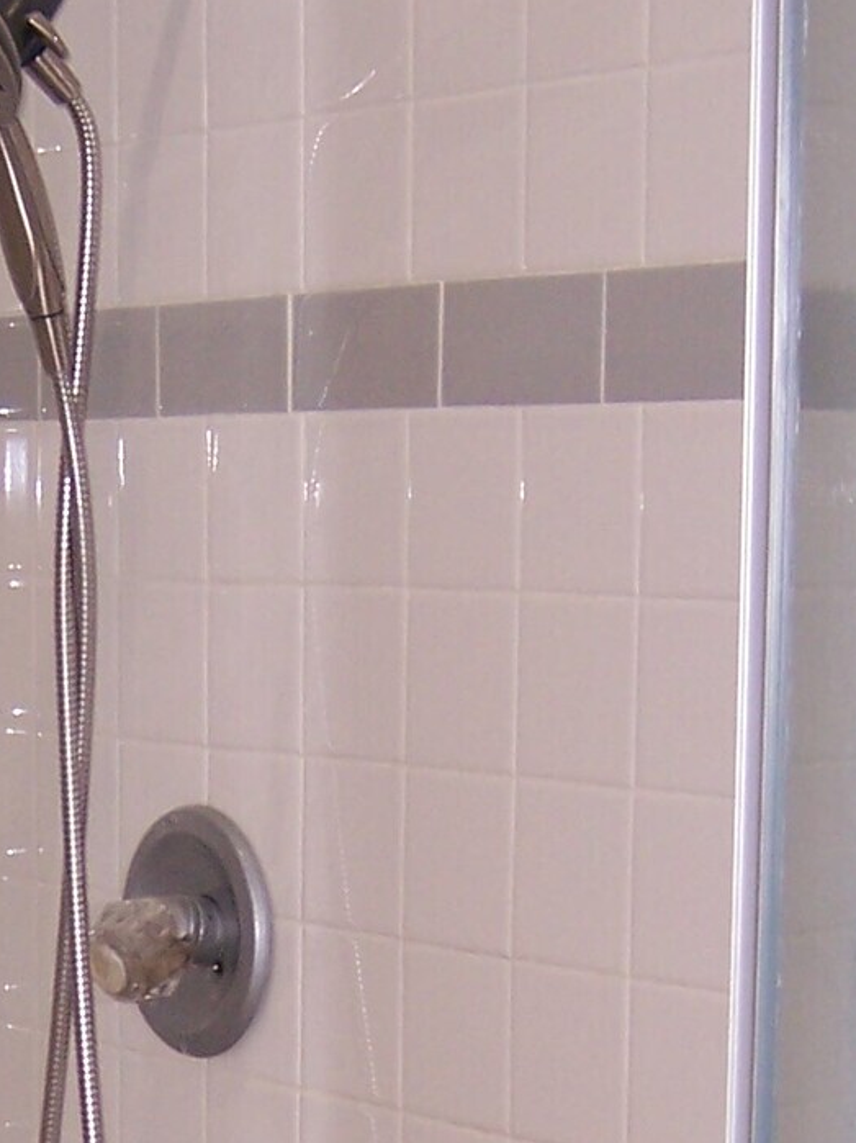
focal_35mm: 109
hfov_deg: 13.4
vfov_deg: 17.5
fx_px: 3596
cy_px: 1251
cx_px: -15
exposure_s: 1/60
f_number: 2.8
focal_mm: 5.5
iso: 80
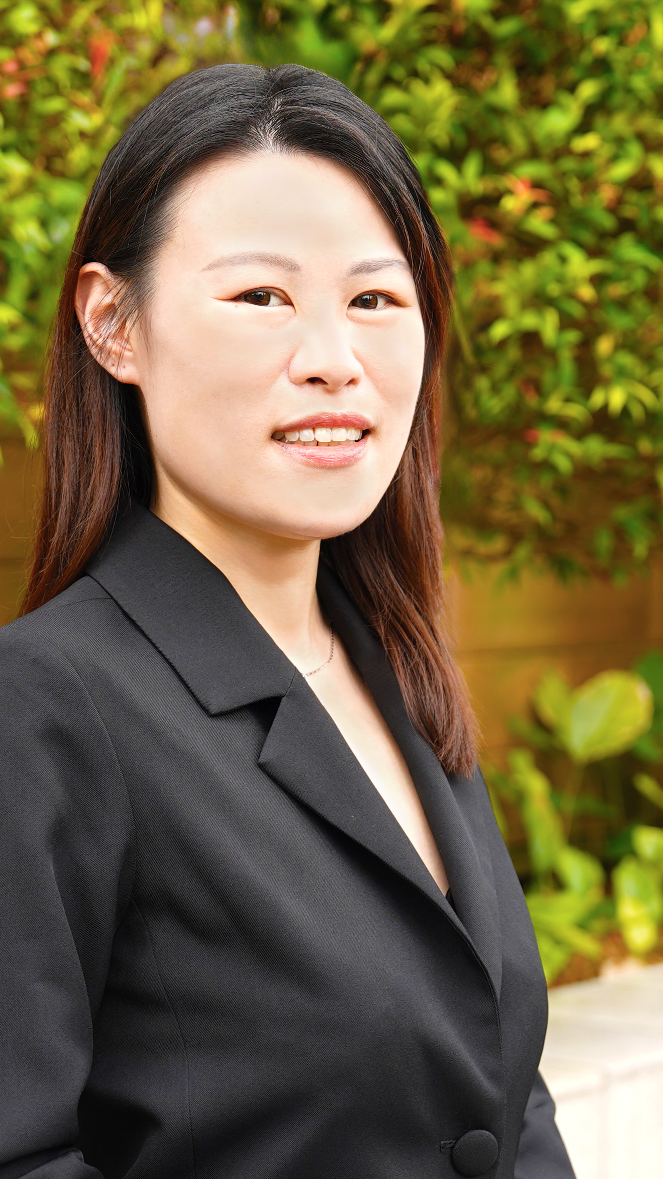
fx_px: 1531
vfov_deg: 42.1
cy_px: 594
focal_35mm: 49
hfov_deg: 24.4
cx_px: 266
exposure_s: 1/160
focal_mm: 46
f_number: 3.2
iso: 200
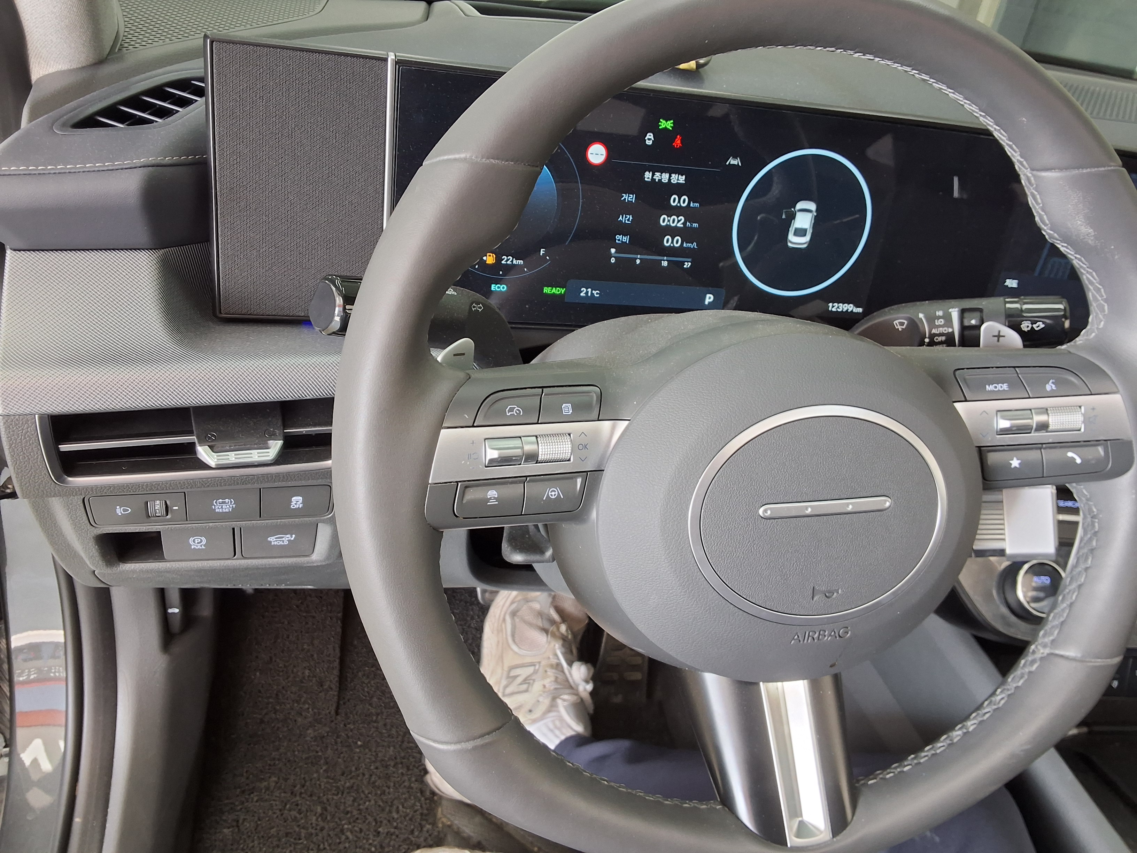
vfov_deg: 49.7
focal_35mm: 28
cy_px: 426
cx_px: 568
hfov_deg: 63.4
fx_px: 920
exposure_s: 1/40
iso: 80
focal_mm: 2.91
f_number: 1.9
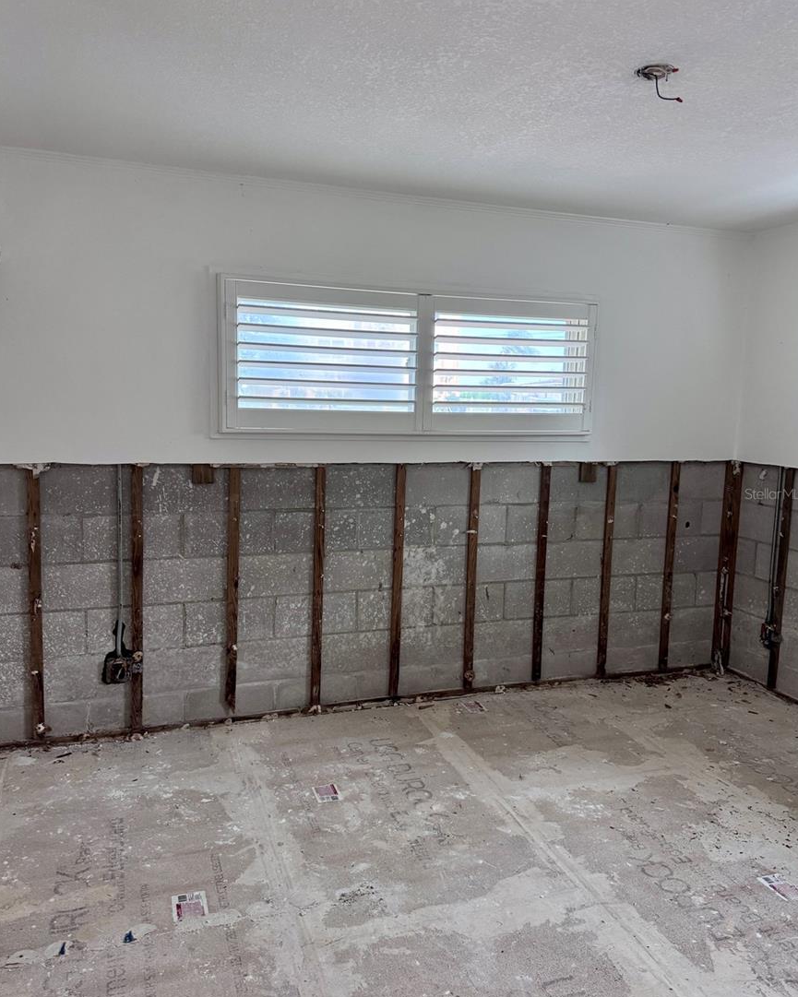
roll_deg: -2.4
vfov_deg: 66.0
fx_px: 767
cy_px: 493
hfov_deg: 54.9
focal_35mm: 26
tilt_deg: -7.4
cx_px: 395
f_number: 1.78
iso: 320
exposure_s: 1/49
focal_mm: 6.76
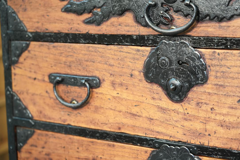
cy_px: 80
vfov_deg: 17.1
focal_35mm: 80
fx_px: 533
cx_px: 120
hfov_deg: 25.4
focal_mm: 80
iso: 3200
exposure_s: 1/80
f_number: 4
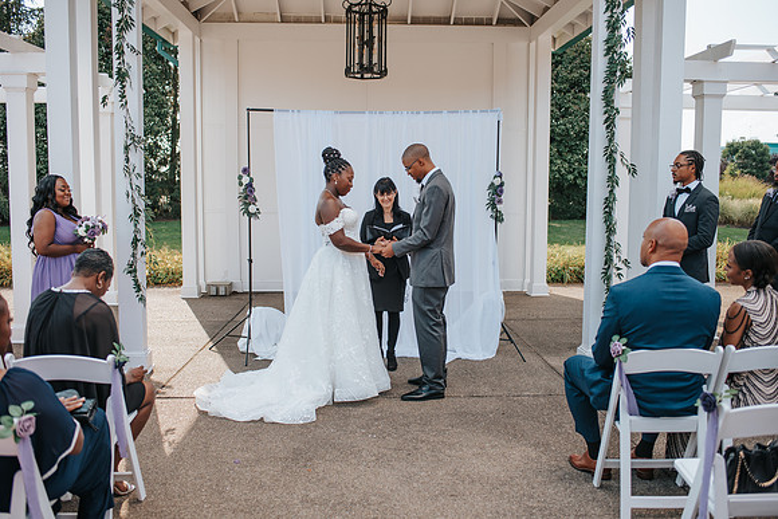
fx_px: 757
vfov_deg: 37.9
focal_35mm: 35
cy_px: 260
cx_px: 389
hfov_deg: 54.4
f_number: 2.8
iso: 100
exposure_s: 1/640
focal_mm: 35
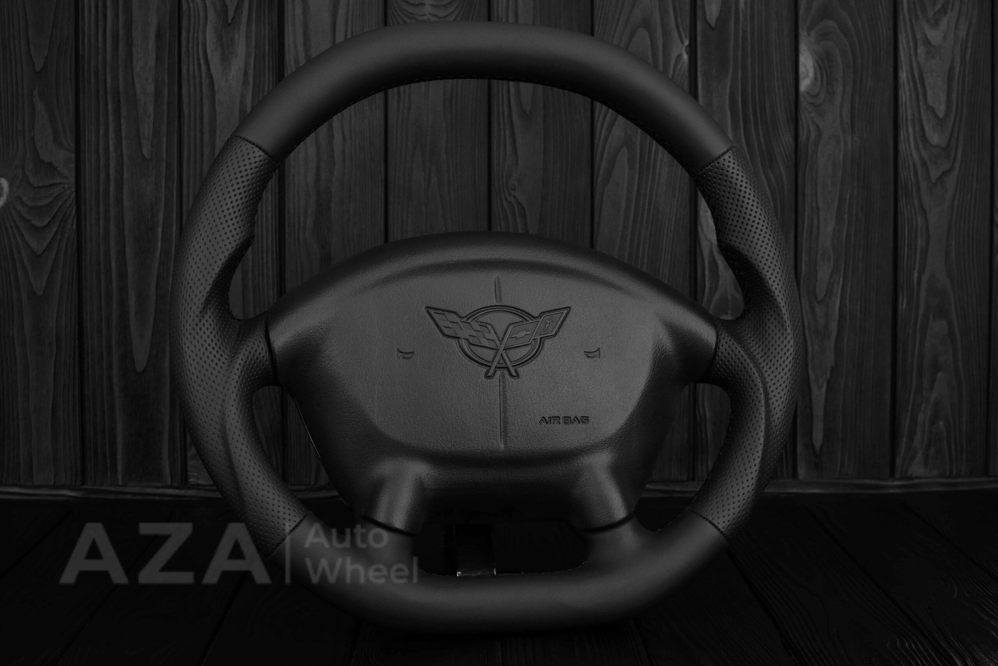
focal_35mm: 52
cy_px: 333
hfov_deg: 37.8
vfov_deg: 25.8
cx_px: 499
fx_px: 1455
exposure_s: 1/125
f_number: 6.3
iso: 500
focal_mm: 35
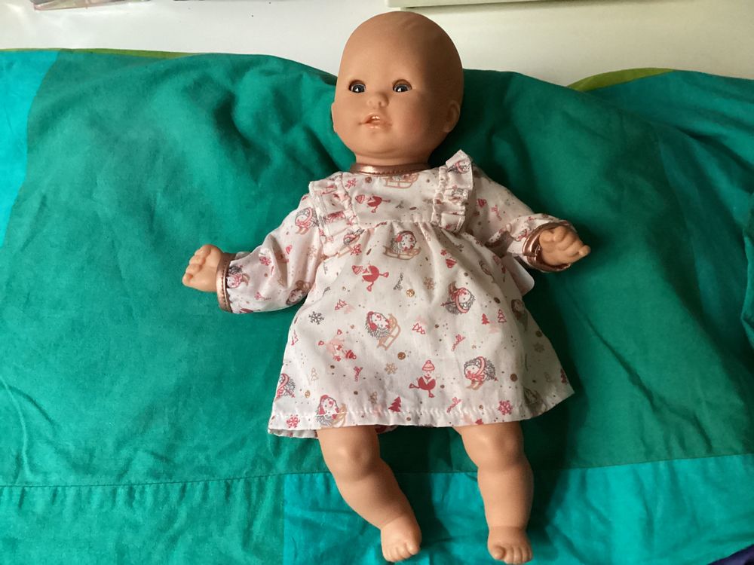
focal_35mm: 31
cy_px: 282
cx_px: 377
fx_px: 675
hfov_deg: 58.4
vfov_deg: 45.4
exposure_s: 1/20
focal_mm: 3.3
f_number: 2.4
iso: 640
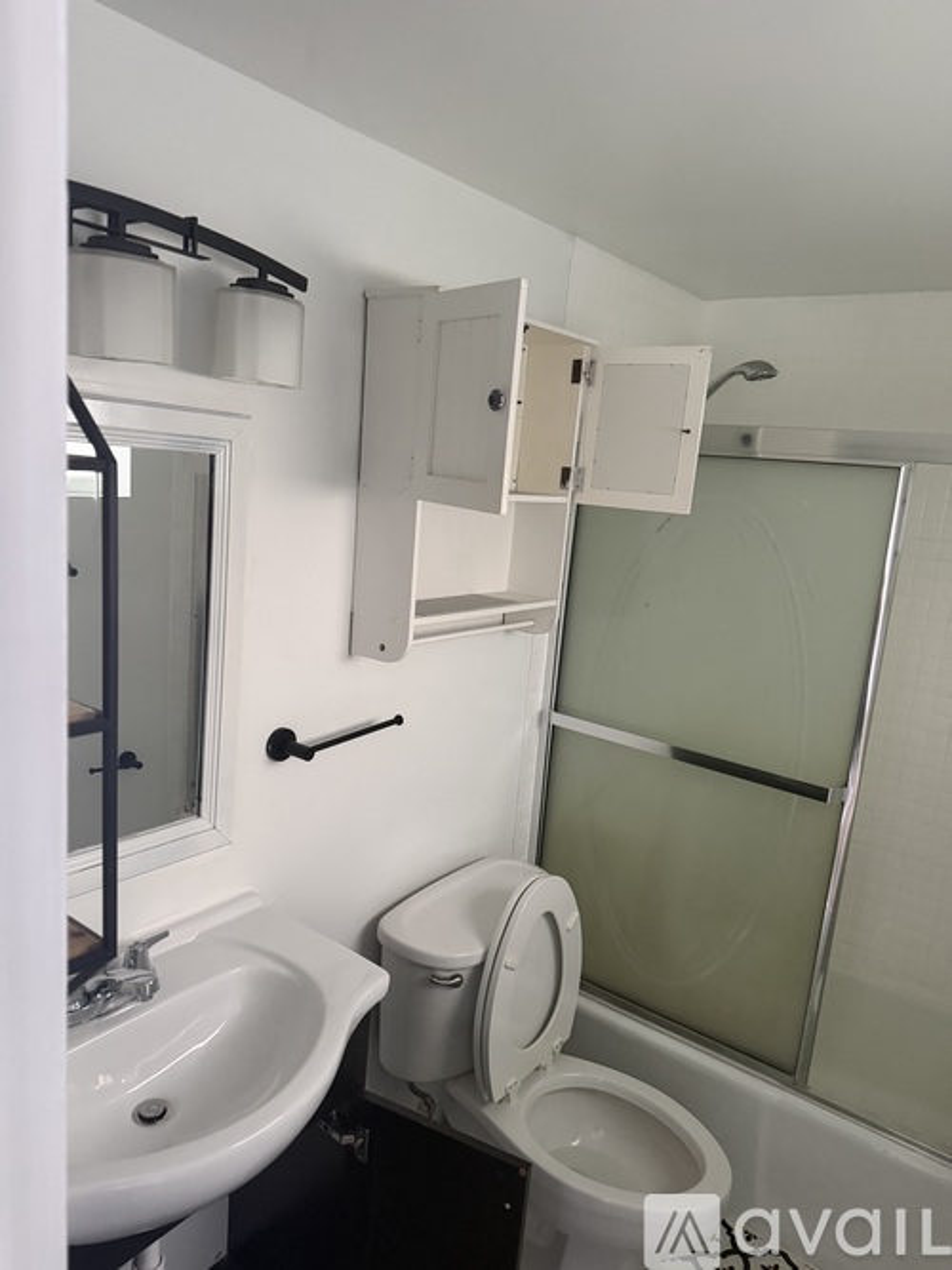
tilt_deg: -11.3
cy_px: 635
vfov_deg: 71.6
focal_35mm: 24
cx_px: 476
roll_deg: -5.1
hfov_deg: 56.8
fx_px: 880
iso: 640
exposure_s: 1/40
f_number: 1.78
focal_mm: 6.76
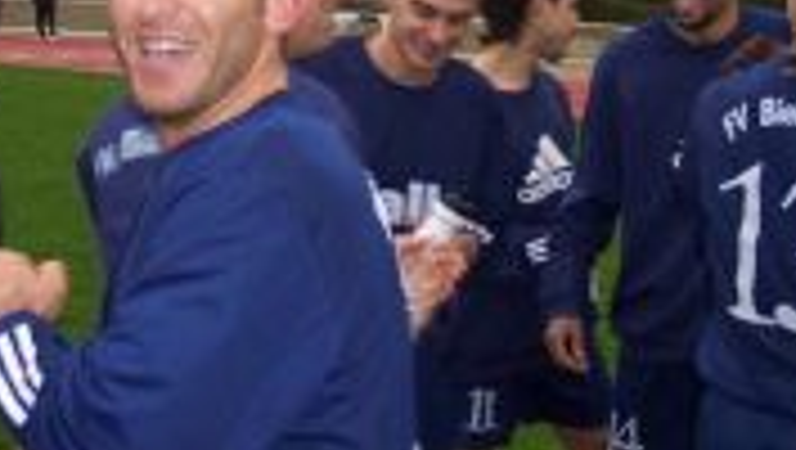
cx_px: 396
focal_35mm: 96
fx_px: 2028
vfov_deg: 12.6
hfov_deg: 22.2
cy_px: 122
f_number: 2.8
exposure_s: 1/60
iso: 100
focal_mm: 8
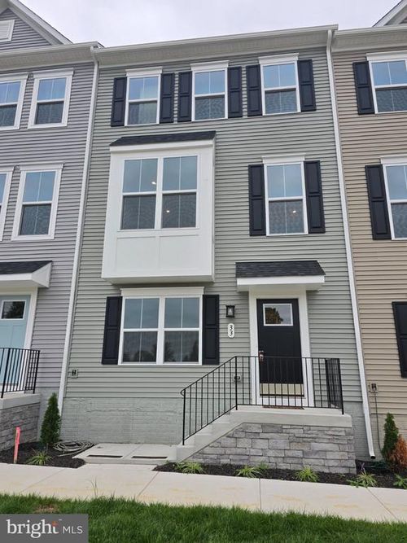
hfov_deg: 58.9
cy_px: 272
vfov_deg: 73.9
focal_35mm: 23
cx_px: 204
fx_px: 361
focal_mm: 6.3
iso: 12
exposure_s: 1/180
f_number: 1.7
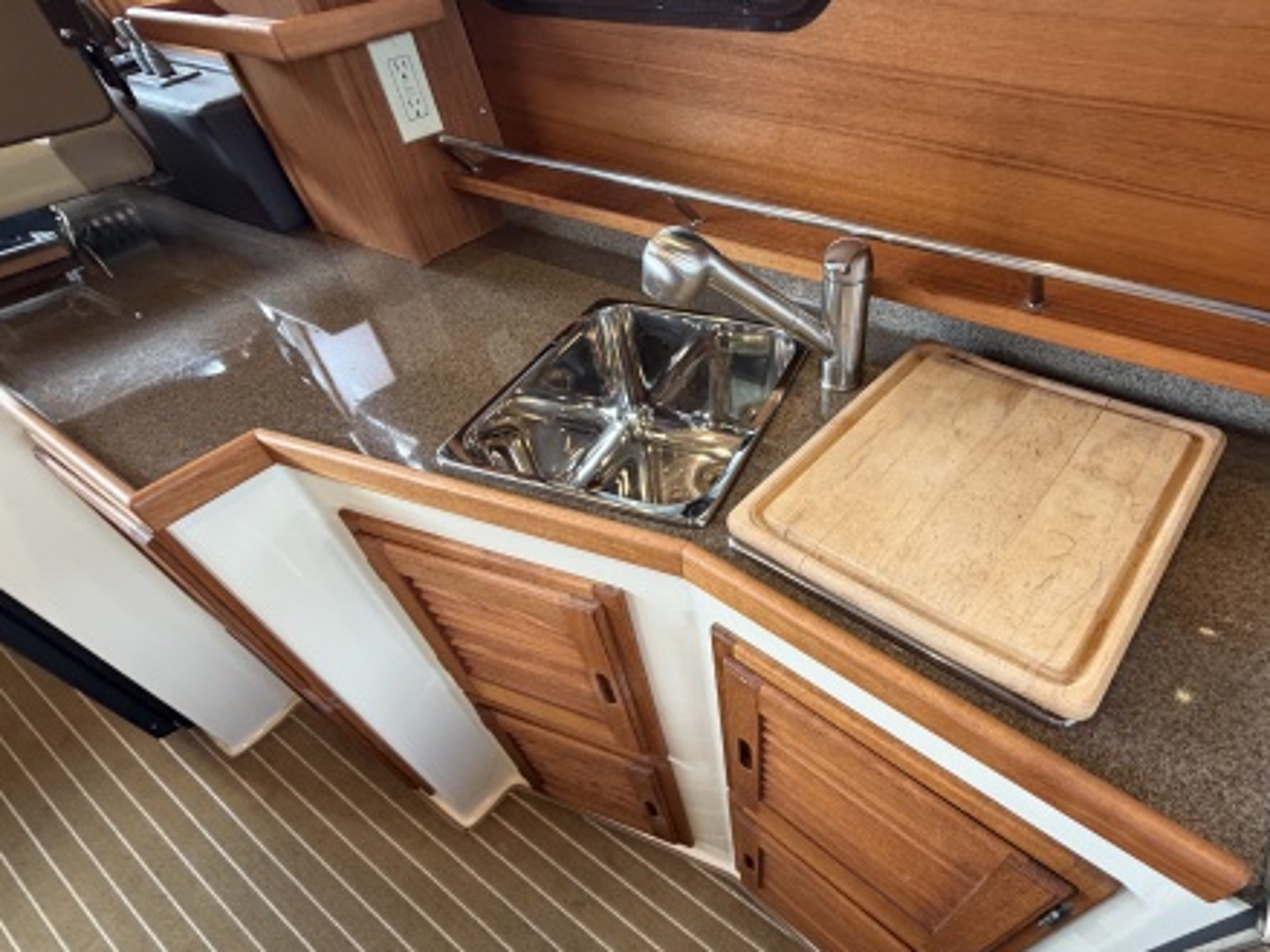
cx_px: 748
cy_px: 576
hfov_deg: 90.1
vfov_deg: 73.8
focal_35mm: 17
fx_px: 624
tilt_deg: -50.3
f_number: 2.2
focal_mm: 2.22
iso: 320
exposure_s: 1/70
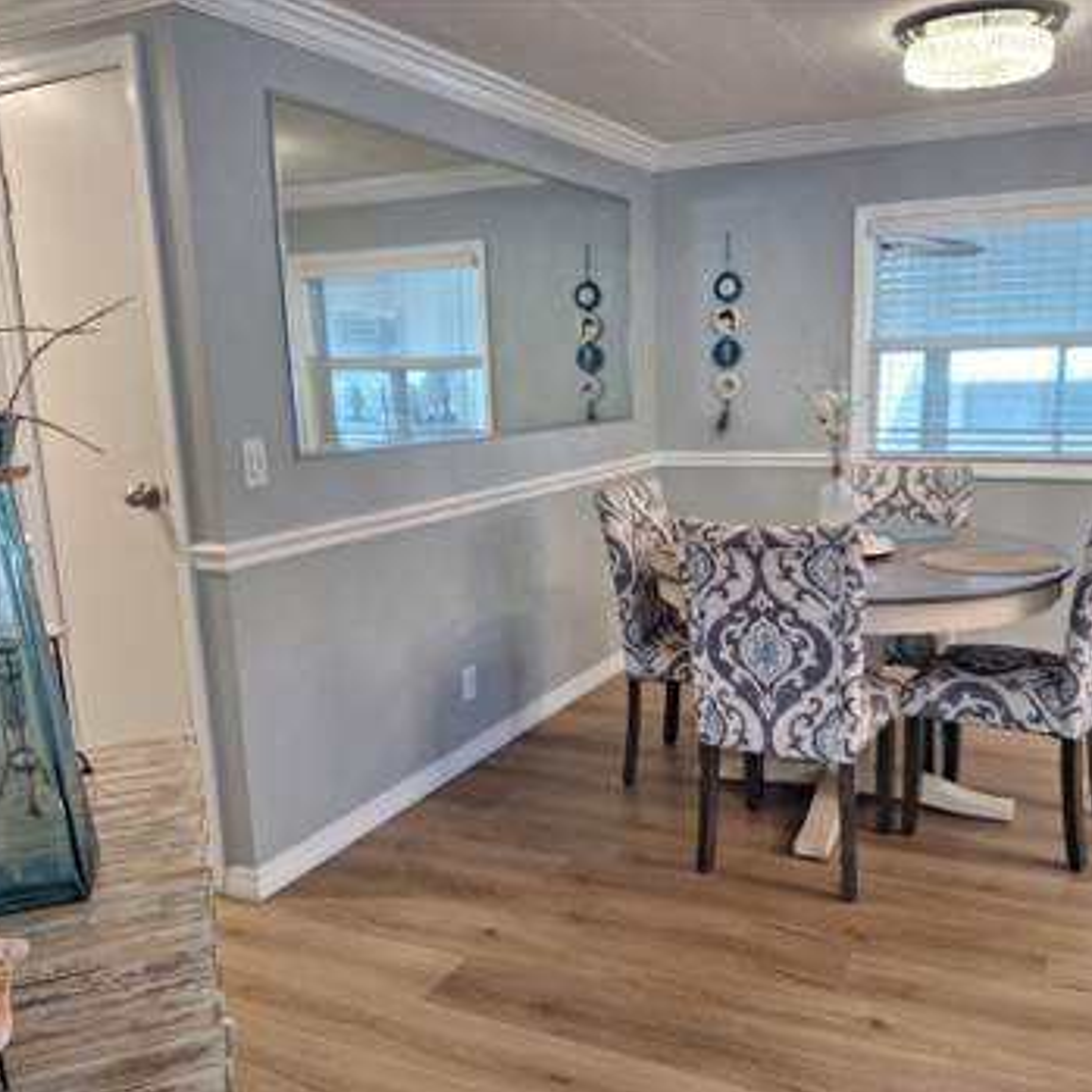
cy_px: 557
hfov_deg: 57.3
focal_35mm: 28
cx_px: 576
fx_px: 999
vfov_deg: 57.3
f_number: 1.8
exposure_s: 1/40
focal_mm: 5.54
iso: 64
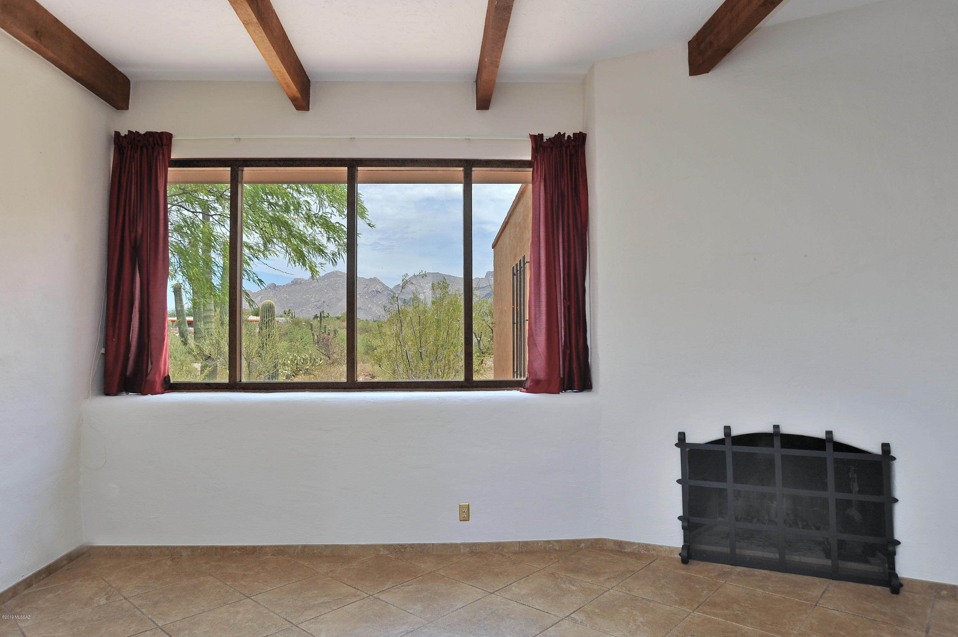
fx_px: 612
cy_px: 318
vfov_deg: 55.0
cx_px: 479
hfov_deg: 76.1
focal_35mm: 23
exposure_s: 1/40
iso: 320
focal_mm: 23
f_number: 9
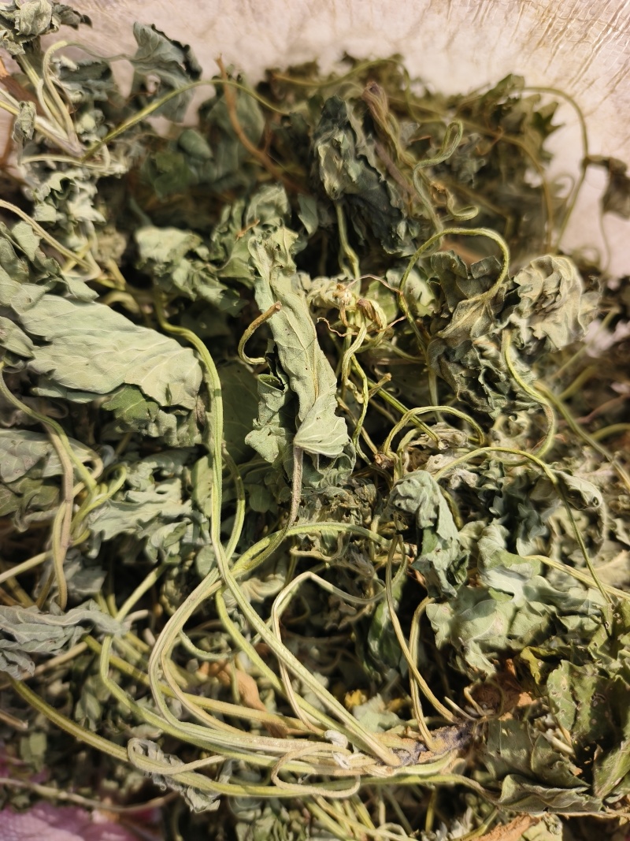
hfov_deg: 58.9
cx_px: 315
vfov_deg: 73.9
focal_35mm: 23
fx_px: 558
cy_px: 420
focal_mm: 5.5
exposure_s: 1/838
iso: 72
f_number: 1.75
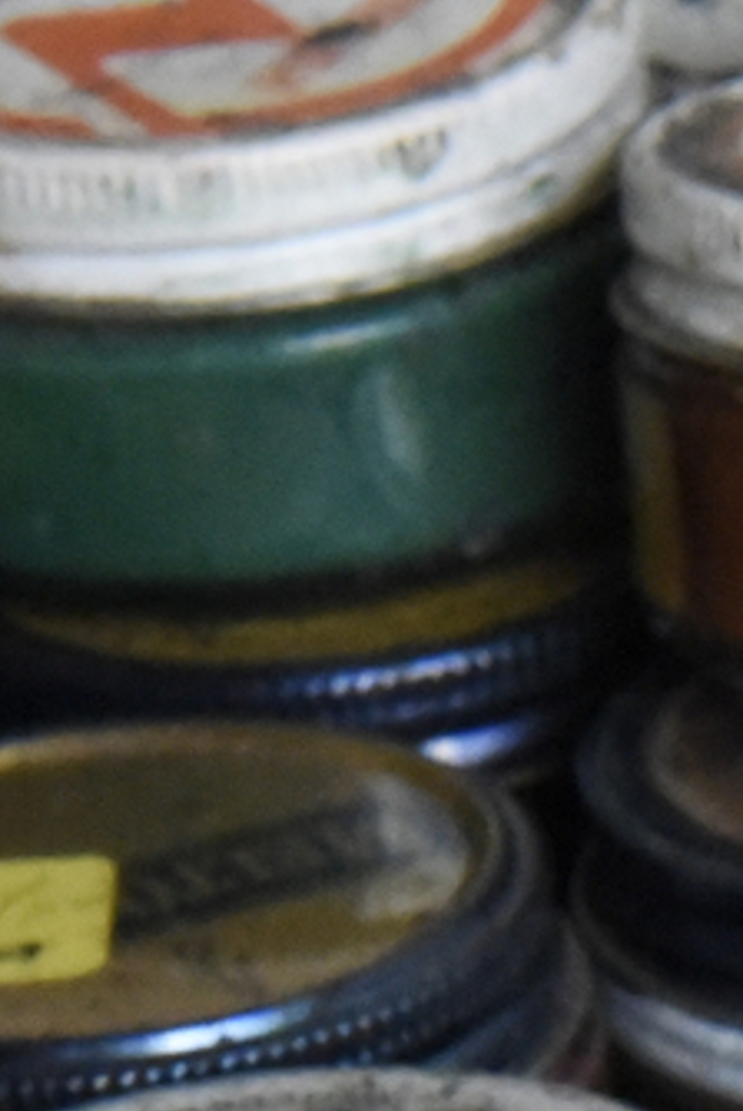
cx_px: 2892
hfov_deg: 3.3
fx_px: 12388
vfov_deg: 5.0
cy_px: 2550
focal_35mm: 401
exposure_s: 1/80
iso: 10000
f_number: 11
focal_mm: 56
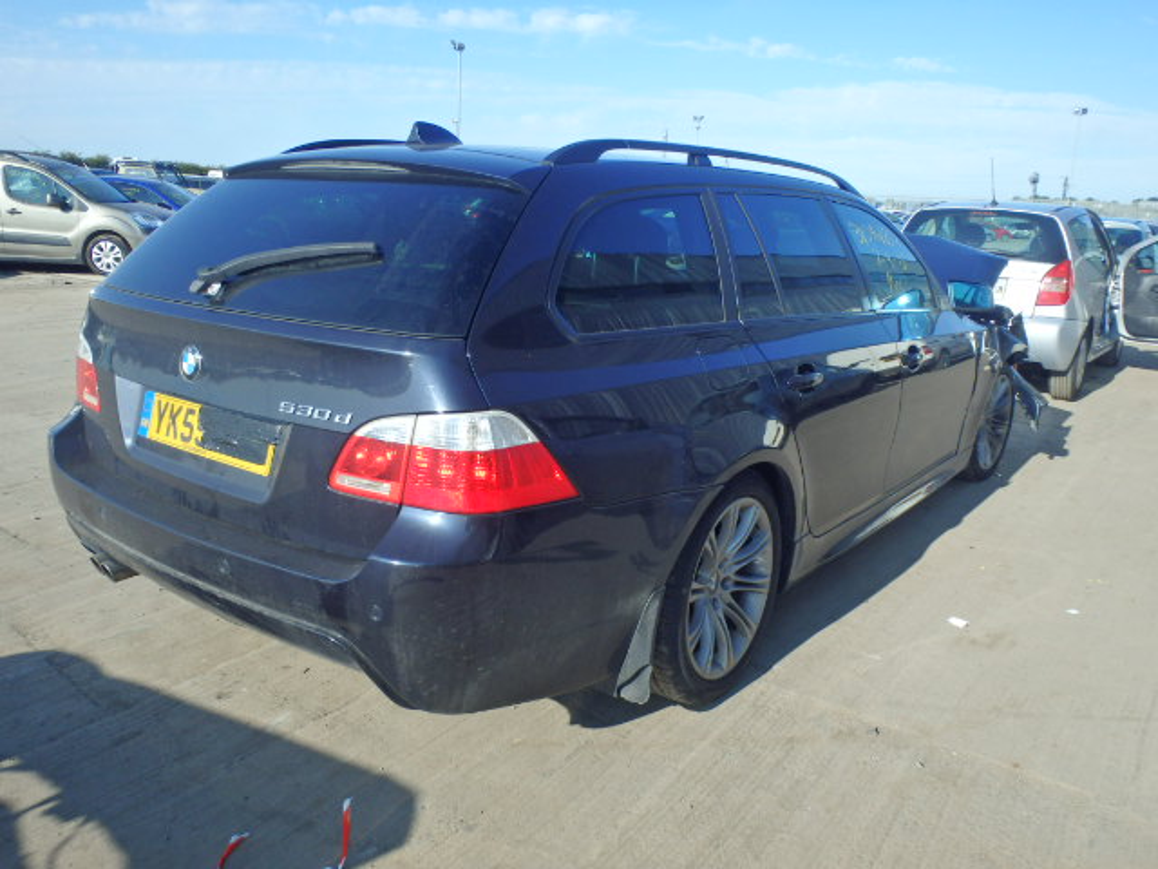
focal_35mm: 28
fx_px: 937
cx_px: 579
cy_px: 434
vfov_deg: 49.7
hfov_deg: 63.4
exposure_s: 1/100
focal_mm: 5
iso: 125
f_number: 11
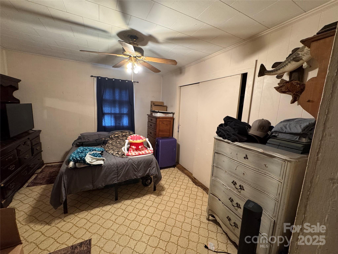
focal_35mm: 14
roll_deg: -3.0
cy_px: 127
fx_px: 137
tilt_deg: -9.2
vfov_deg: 85.7
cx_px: 169
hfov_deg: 102.1
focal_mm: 2.22
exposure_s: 1/60
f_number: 2.2
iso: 400
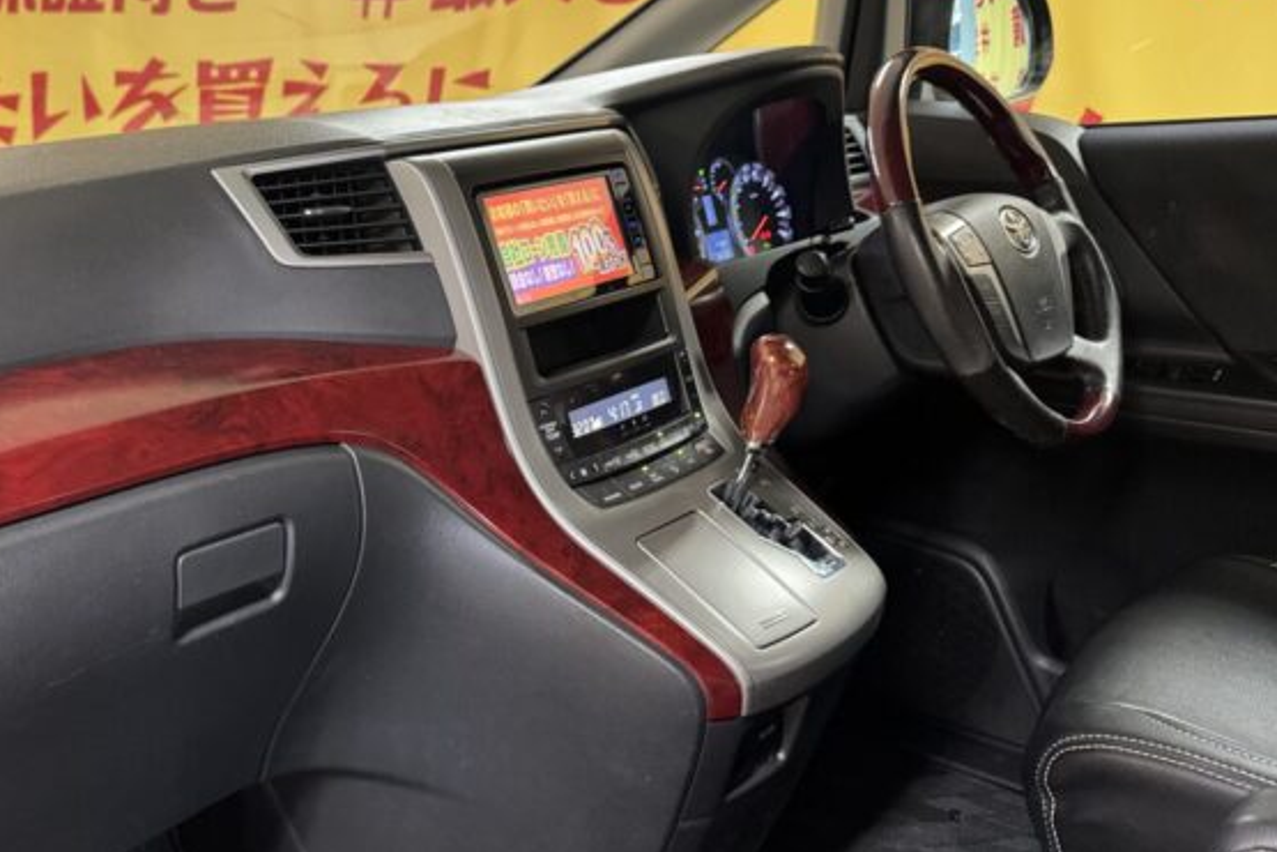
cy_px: 412
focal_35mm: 36
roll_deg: +1.5
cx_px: 366
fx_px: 1277
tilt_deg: -16.2
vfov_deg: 36.9
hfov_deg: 51.5
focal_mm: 6.76
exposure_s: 1/50
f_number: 1.78
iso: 400
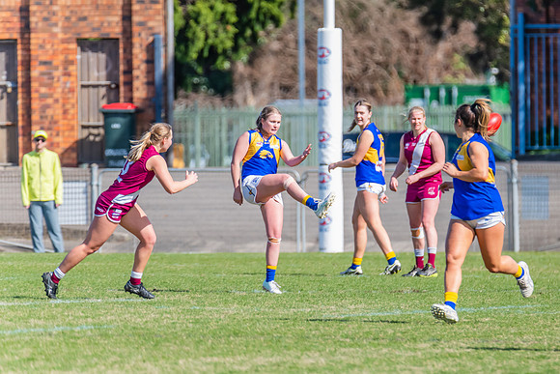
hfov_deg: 2.9
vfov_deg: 1.9
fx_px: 11253
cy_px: 167
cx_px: 384
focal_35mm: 723
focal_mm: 500
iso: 800
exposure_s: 1/1600
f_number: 8
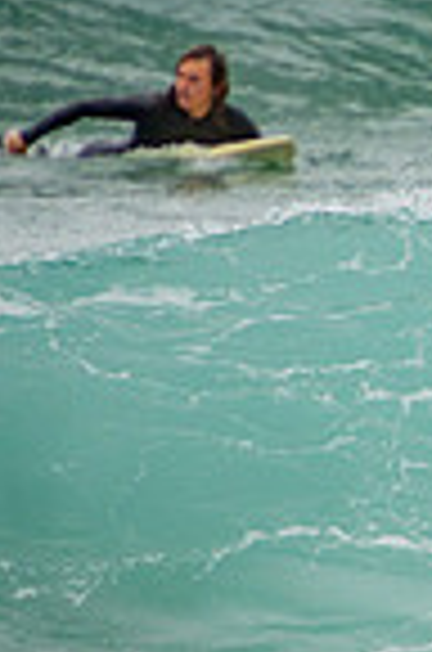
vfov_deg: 0.9
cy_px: 411
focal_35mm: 2345
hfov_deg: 0.6
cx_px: 940
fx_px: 42410
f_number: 5.6
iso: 250
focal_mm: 390
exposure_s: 1/1600
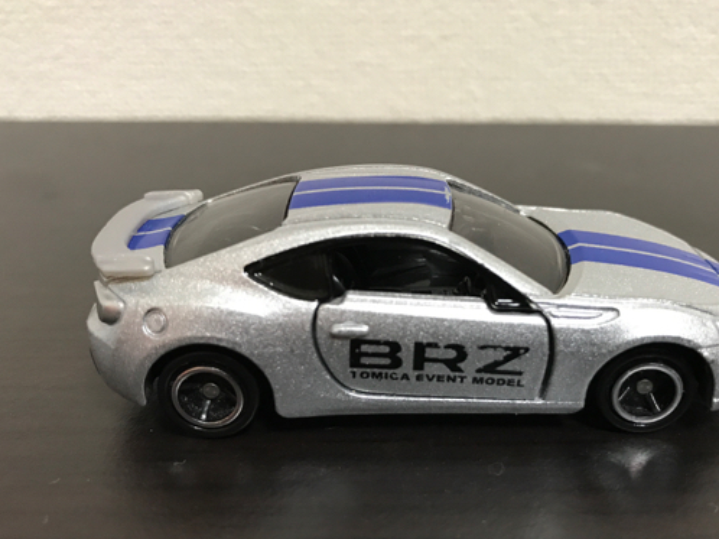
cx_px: 420
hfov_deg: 51.1
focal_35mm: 36
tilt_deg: -26.2
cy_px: 301
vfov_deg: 39.6
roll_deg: +0.3
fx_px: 747
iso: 64
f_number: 1.8
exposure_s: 1/17
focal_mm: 3.99
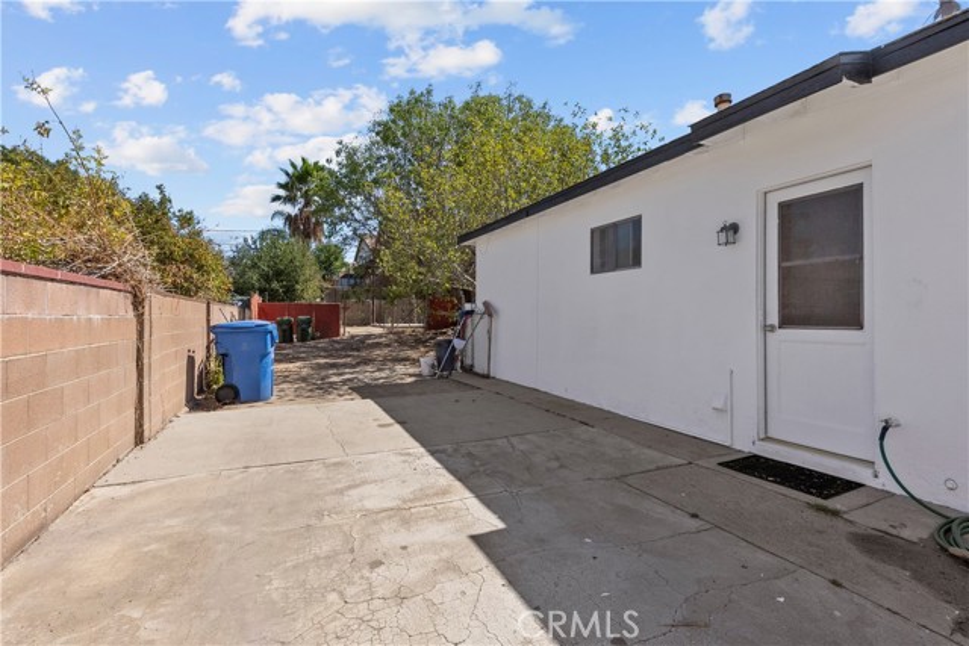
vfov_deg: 73.8
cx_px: 484
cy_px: 323
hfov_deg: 96.7
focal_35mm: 16
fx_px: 431
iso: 1250
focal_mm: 16
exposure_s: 1/2000
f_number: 8
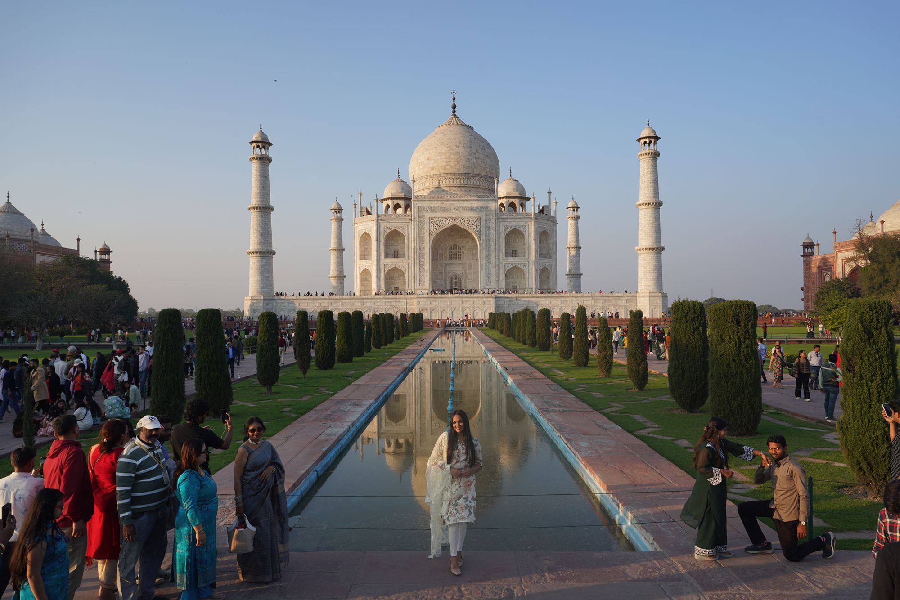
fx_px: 600
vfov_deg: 53.1
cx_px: 450
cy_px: 300
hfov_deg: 73.7
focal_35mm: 24
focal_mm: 24
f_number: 10
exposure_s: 1/100
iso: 100
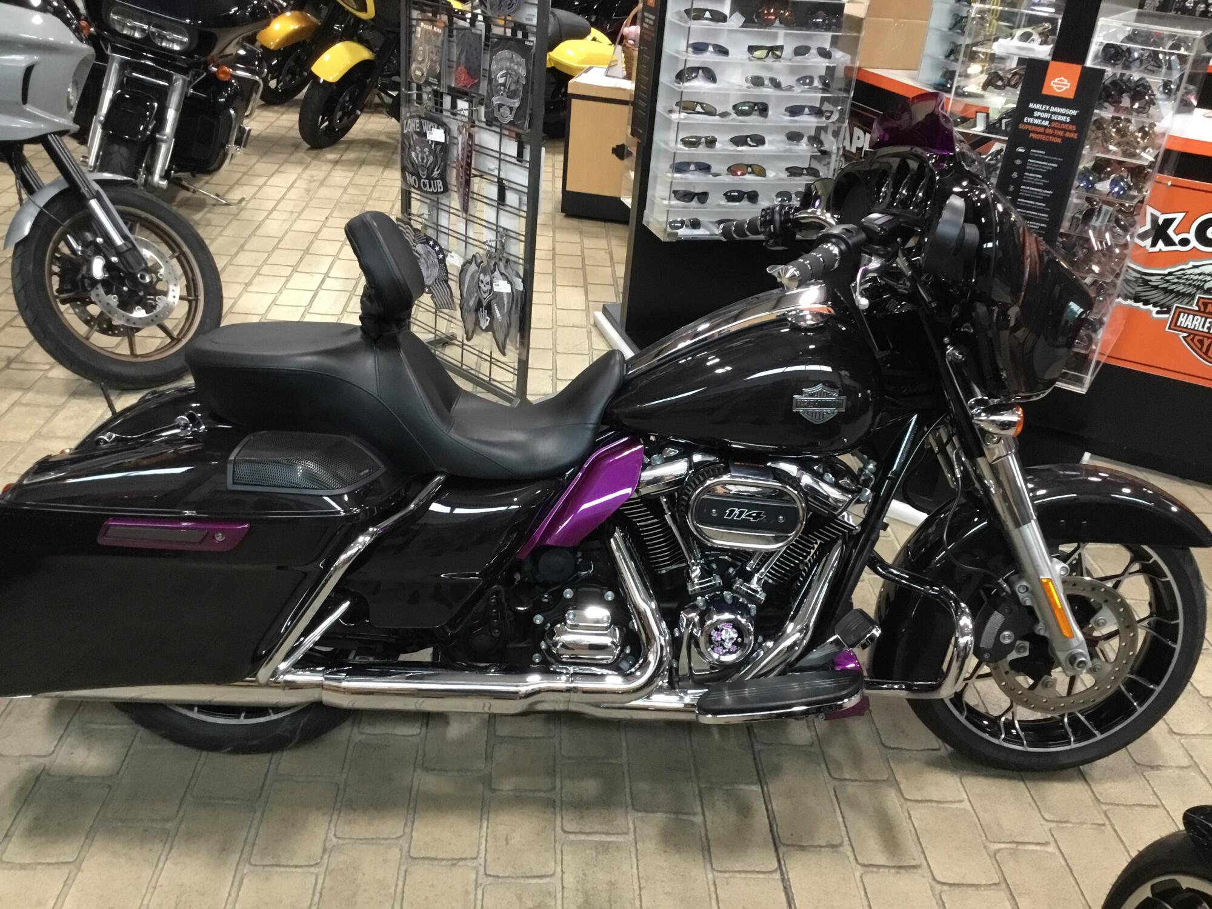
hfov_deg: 58.4
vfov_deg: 45.4
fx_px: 1085
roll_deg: -6.8
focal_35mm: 31
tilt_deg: -27.1
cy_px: 454
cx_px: 606
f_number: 2.4
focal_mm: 3.3
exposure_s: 1/24
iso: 200
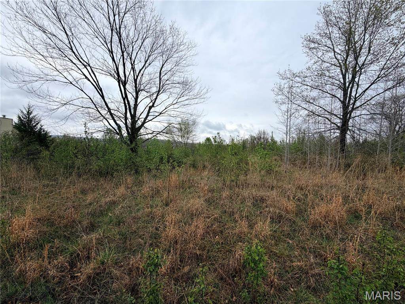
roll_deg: -2.5
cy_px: 152
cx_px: 202
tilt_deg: -2.2
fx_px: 164
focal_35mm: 14
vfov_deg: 85.7
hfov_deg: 102.1
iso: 40
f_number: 2.2
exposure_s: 1/619
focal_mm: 2.22
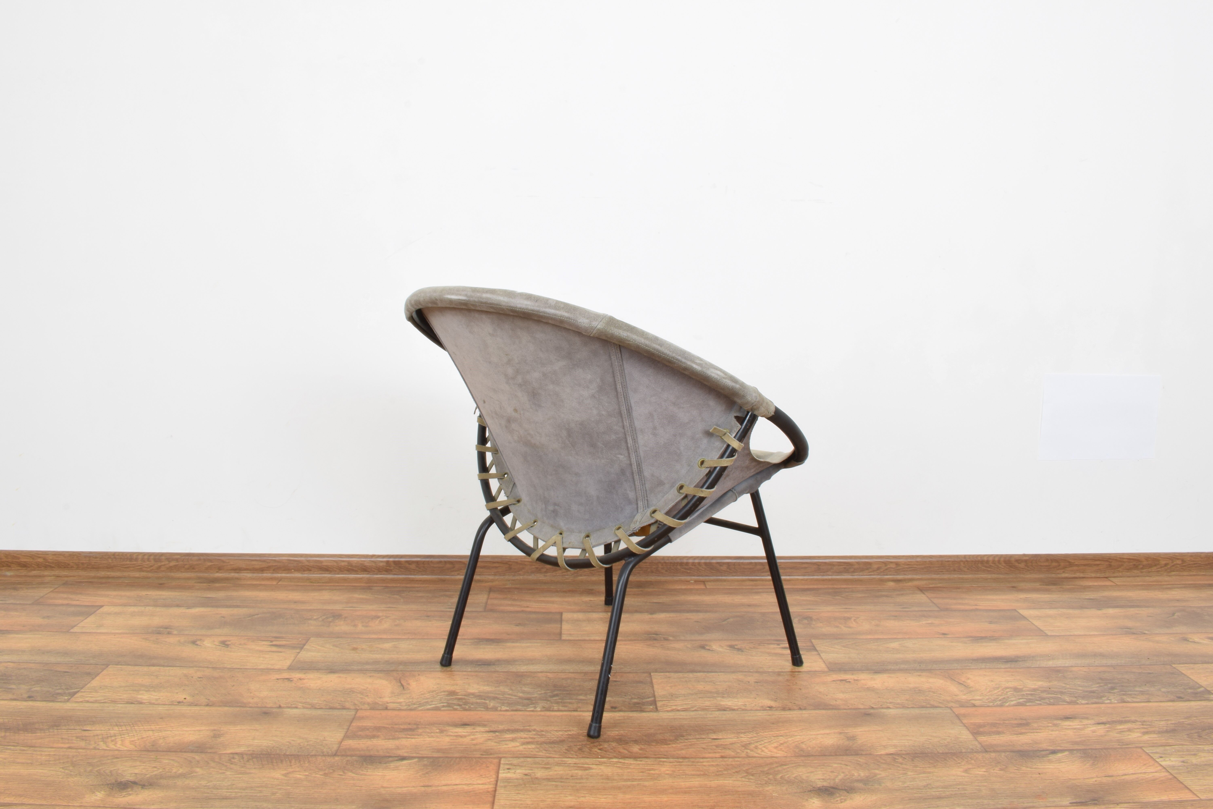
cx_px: 606
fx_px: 1011
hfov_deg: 61.9
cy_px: 404
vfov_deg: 43.6
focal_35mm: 30
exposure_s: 5
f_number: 22
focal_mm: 20
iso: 100
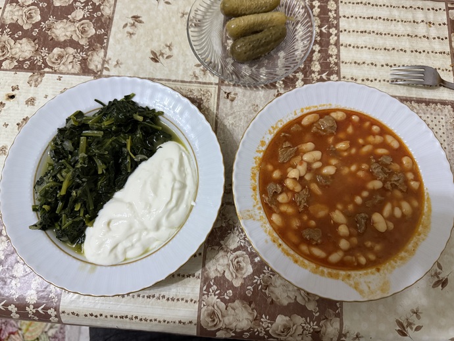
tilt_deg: -75.5
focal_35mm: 24
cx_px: 227
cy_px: 170
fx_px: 315
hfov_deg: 71.6
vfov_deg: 56.8
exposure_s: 1/60
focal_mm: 6.76
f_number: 1.78
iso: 800
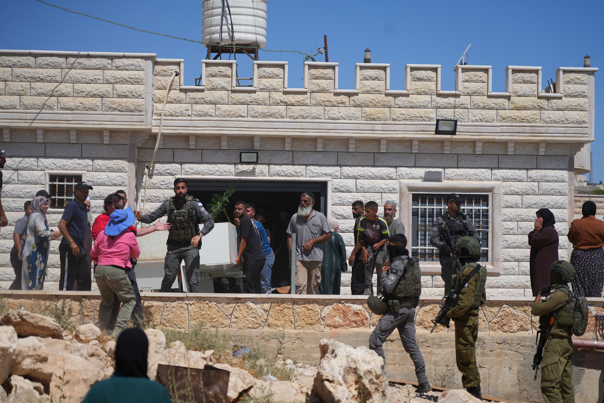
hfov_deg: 19.5
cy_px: 202
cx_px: 302
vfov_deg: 13.0
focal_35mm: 105
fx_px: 1762
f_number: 4
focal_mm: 105
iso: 100
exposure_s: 1/2000
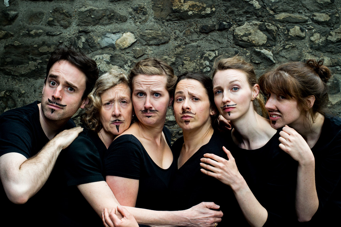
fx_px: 473
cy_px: 114
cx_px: 170
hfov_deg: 39.6
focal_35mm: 50
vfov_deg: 27.0
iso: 640
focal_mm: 50
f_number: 7.1
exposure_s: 1/320
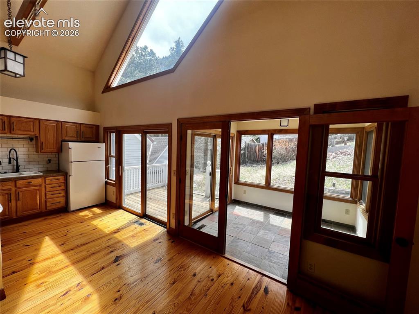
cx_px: 210
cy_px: 157
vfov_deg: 89.9
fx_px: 157
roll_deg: -2.3
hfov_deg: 106.2
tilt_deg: -4.2
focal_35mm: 13
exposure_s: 1/113
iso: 32
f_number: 1.8
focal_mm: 1.57
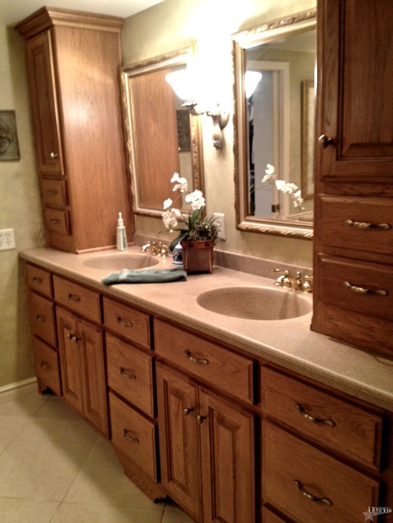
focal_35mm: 35
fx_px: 530
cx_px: 196
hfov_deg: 40.7
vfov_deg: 52.6
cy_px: 262
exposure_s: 1/20
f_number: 2.4
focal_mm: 4.28
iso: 100
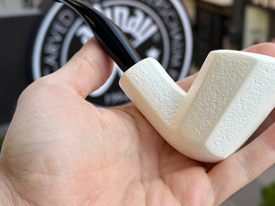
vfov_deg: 22.9
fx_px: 508
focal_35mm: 64
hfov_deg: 30.2
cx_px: 170
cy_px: 80
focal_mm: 6.86
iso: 64
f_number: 1.78
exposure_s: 1/363
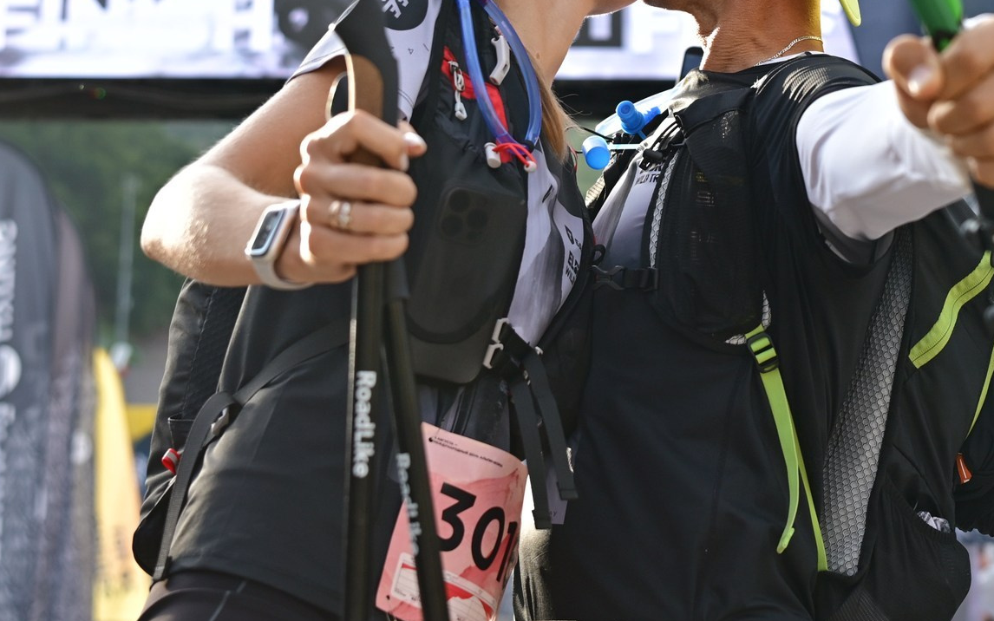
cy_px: -1
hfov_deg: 25.1
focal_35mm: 82
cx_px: 677
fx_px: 2221
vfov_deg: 15.6
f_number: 2.8
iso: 250
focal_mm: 36
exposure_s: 1/1000
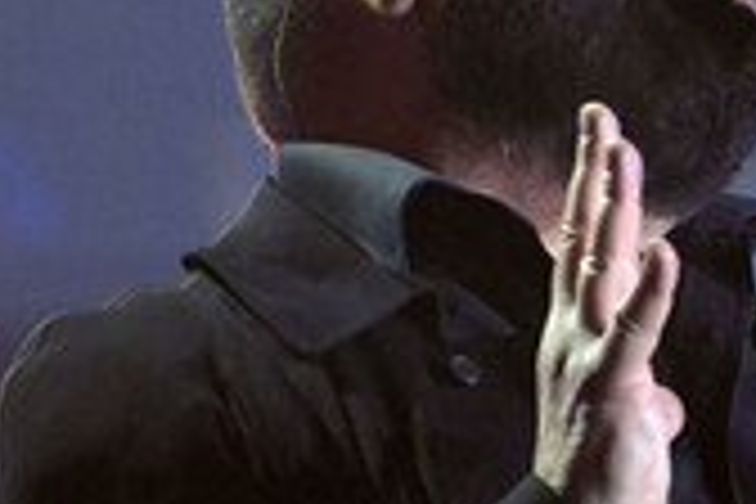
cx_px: 722
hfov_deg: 1.5
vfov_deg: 1.0
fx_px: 28117
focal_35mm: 1339
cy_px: 274
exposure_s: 1/800
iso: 12800
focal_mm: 500
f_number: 5.6
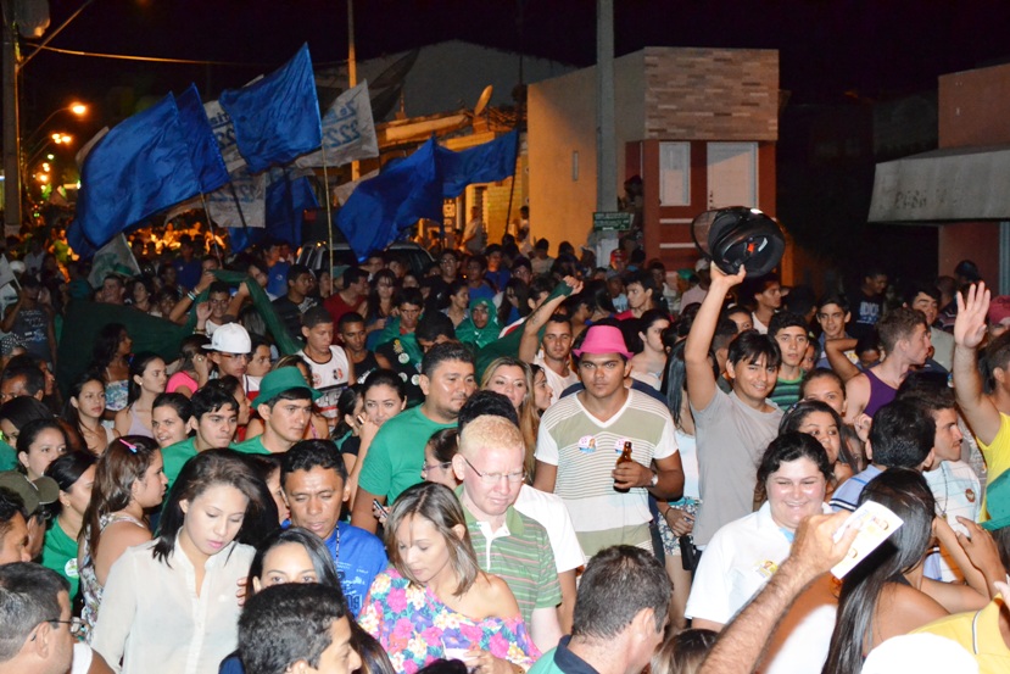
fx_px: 1936
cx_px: 505
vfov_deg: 19.7
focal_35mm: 69
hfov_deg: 29.2
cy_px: 337
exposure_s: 1/60
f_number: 5.3
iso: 3200
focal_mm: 46
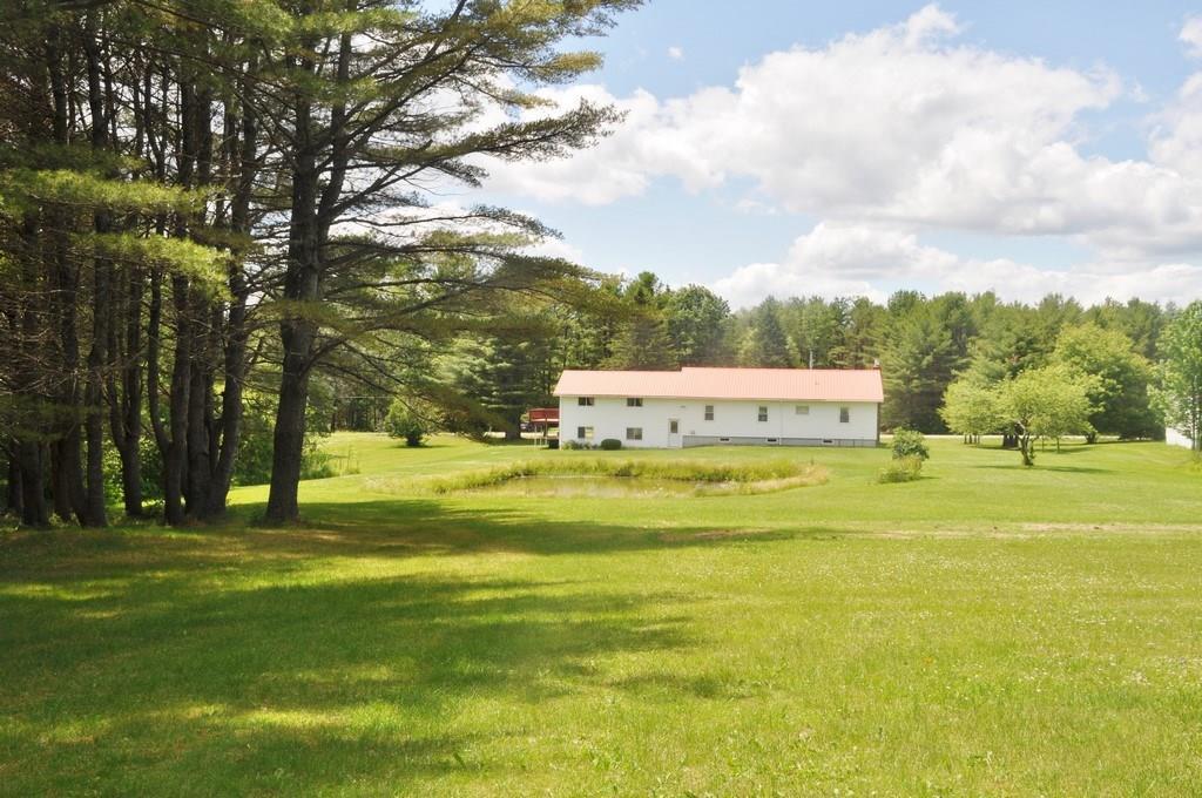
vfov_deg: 34.1
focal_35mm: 39
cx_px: 601
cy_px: 399
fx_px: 1301
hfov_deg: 49.6
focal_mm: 26
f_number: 13
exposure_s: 1/200
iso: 200
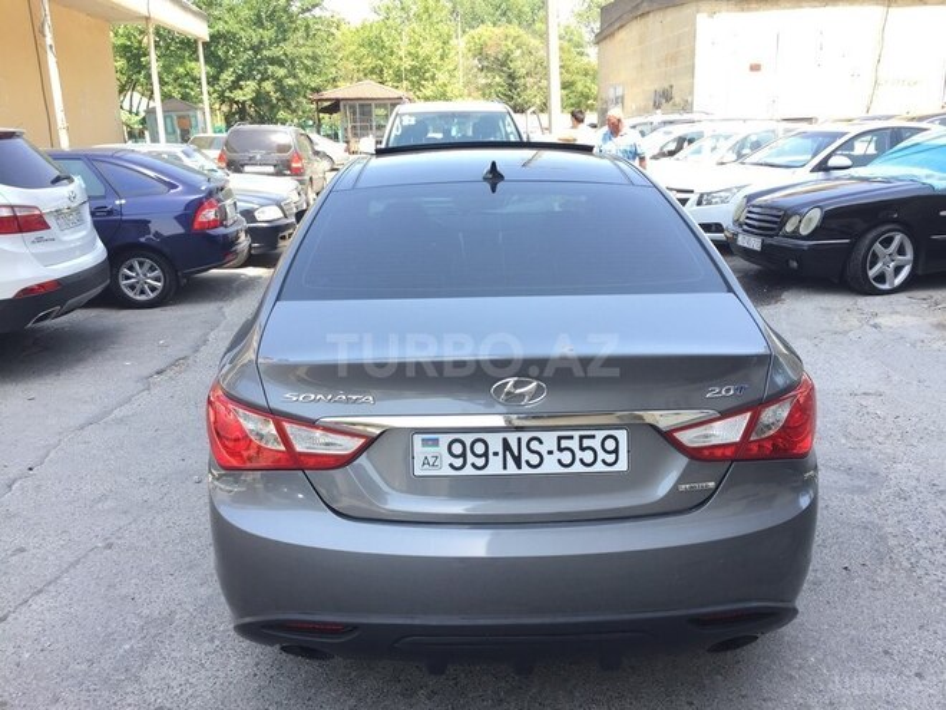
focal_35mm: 29
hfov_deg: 61.7
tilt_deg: -16.9
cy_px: 355
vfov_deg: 48.2
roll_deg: +1.5
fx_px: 793
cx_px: 473
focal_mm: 4.15
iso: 32
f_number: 2.2
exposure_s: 1/299
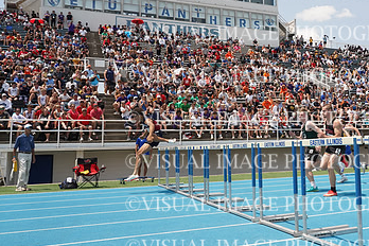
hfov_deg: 46.6
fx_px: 410
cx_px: 279
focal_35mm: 40
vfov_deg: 33.3
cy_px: 97
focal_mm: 24
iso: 800
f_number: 9
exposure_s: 1/1250
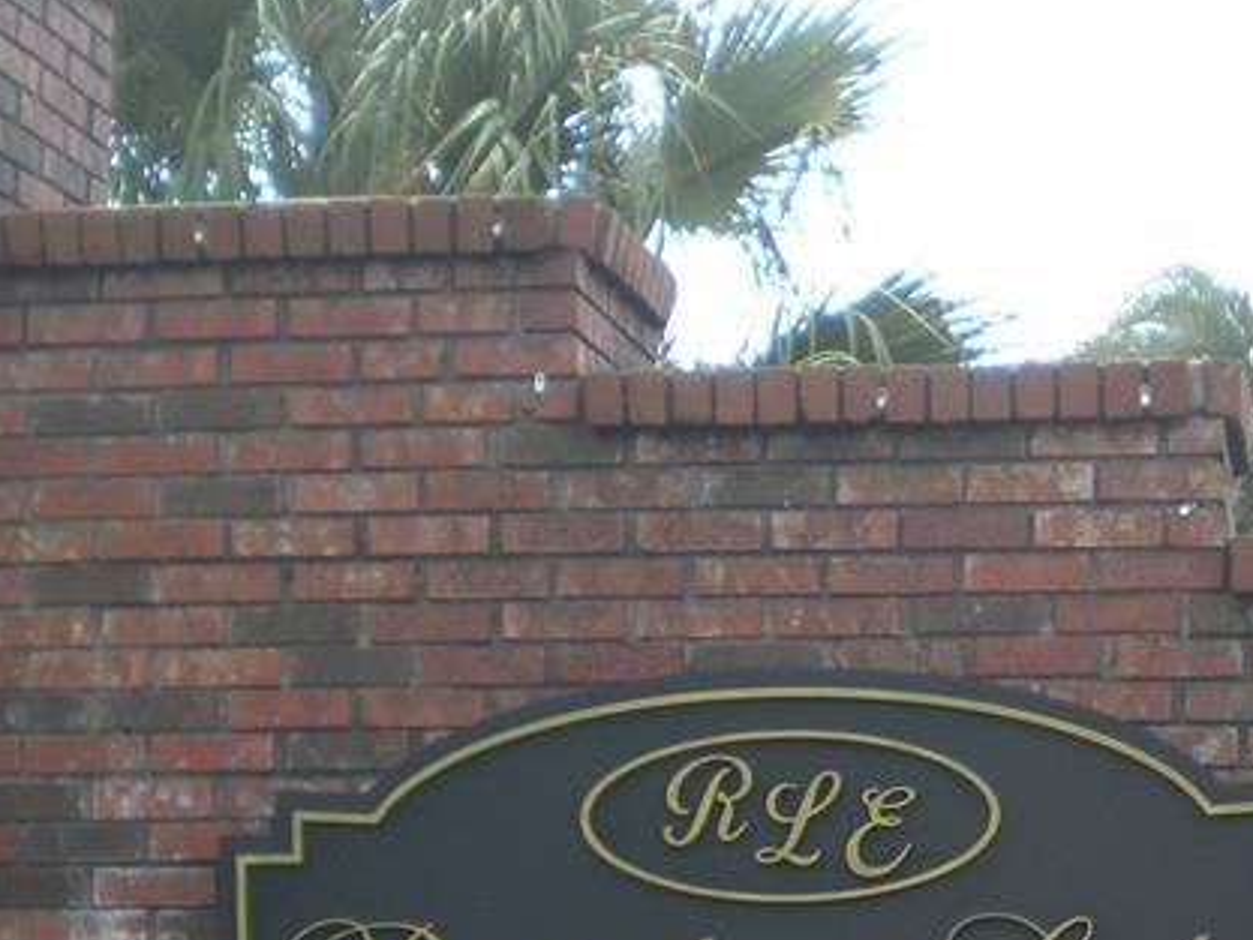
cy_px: 988
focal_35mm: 86
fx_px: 3114
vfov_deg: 16.7
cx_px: 1097
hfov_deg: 22.3
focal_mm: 6.3
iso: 80
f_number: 3.1
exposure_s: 1/245
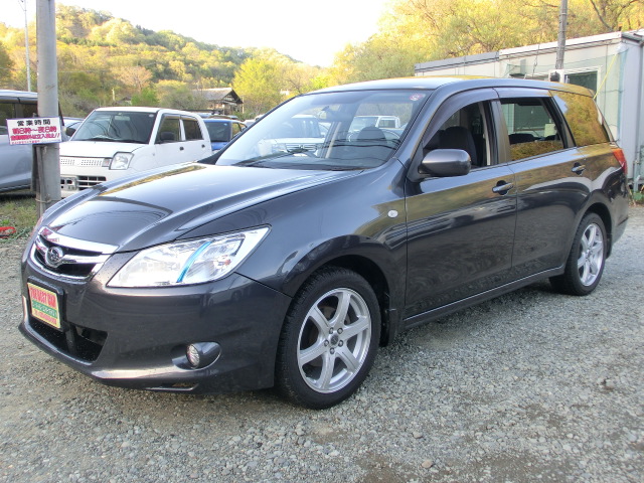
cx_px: 322
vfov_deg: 38.7
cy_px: 242
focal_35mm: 37
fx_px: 688
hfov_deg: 50.1
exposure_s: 1/60
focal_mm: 6.61
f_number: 3.9
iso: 100
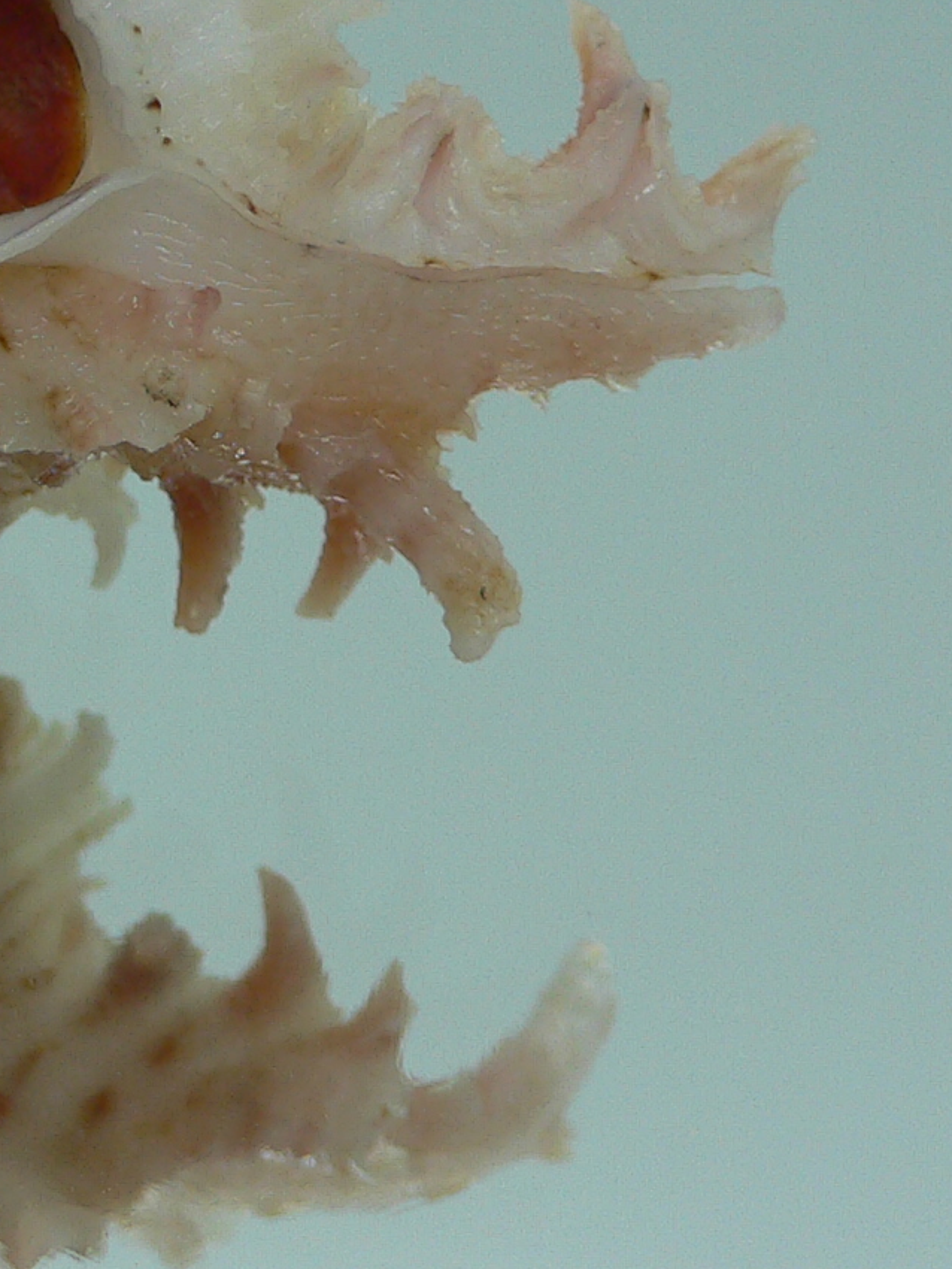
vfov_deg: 23.3
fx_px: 3042
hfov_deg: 17.0
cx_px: -188
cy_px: 337
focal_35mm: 83
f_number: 2.8
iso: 80
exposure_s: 1/60
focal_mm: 4.6
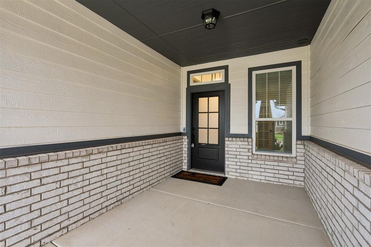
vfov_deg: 73.7
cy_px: 124
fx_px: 165
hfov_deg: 96.7
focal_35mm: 16
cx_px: 186
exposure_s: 1/30
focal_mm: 16
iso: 200
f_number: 8
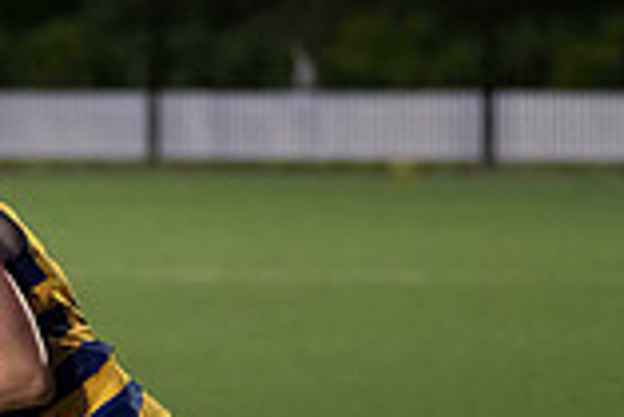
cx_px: -90
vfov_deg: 2.8
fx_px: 8570
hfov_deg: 4.2
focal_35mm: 494
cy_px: 412
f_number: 2.8
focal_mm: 120
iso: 10000
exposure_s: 1/800
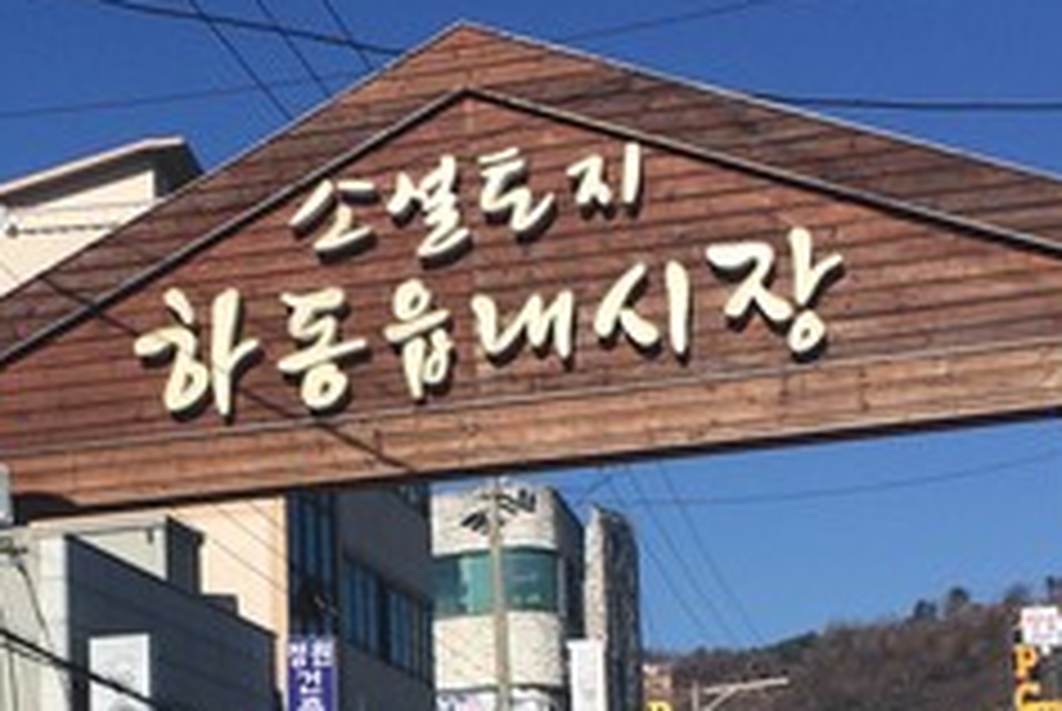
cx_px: 324
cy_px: 781
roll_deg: +3.1
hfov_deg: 27.1
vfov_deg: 17.8
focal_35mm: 74
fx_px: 2186
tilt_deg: +6.3
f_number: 2.2
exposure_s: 1/3165
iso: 32
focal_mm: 4.15
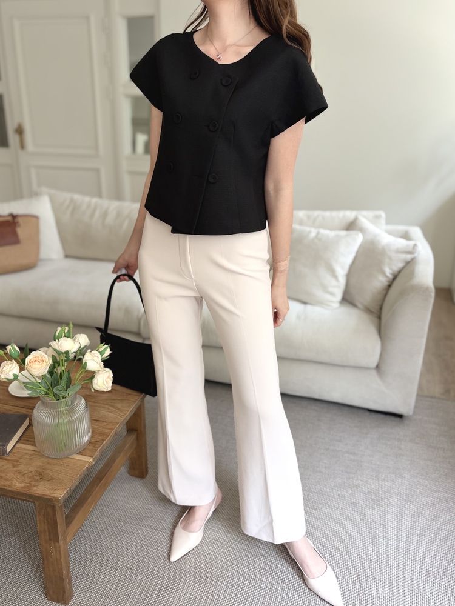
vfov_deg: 67.3
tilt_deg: -18.9
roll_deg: -1.4
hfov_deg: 53.1
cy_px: 303
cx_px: 228
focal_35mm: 26
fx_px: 456
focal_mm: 5.96
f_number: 1.6
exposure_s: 1/122
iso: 100
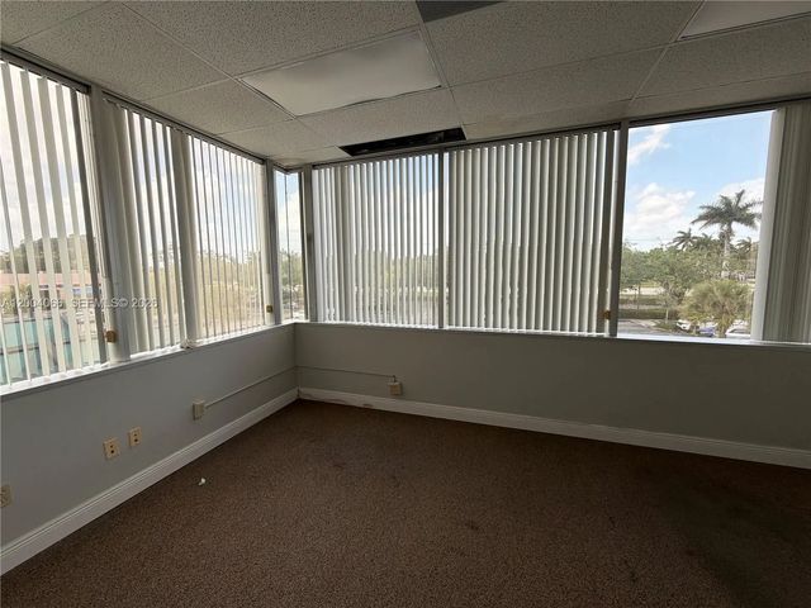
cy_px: 304
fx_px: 328
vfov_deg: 85.7
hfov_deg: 102.1
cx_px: 406
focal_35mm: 14
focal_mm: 2.22
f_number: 2.2
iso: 40
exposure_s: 1/127
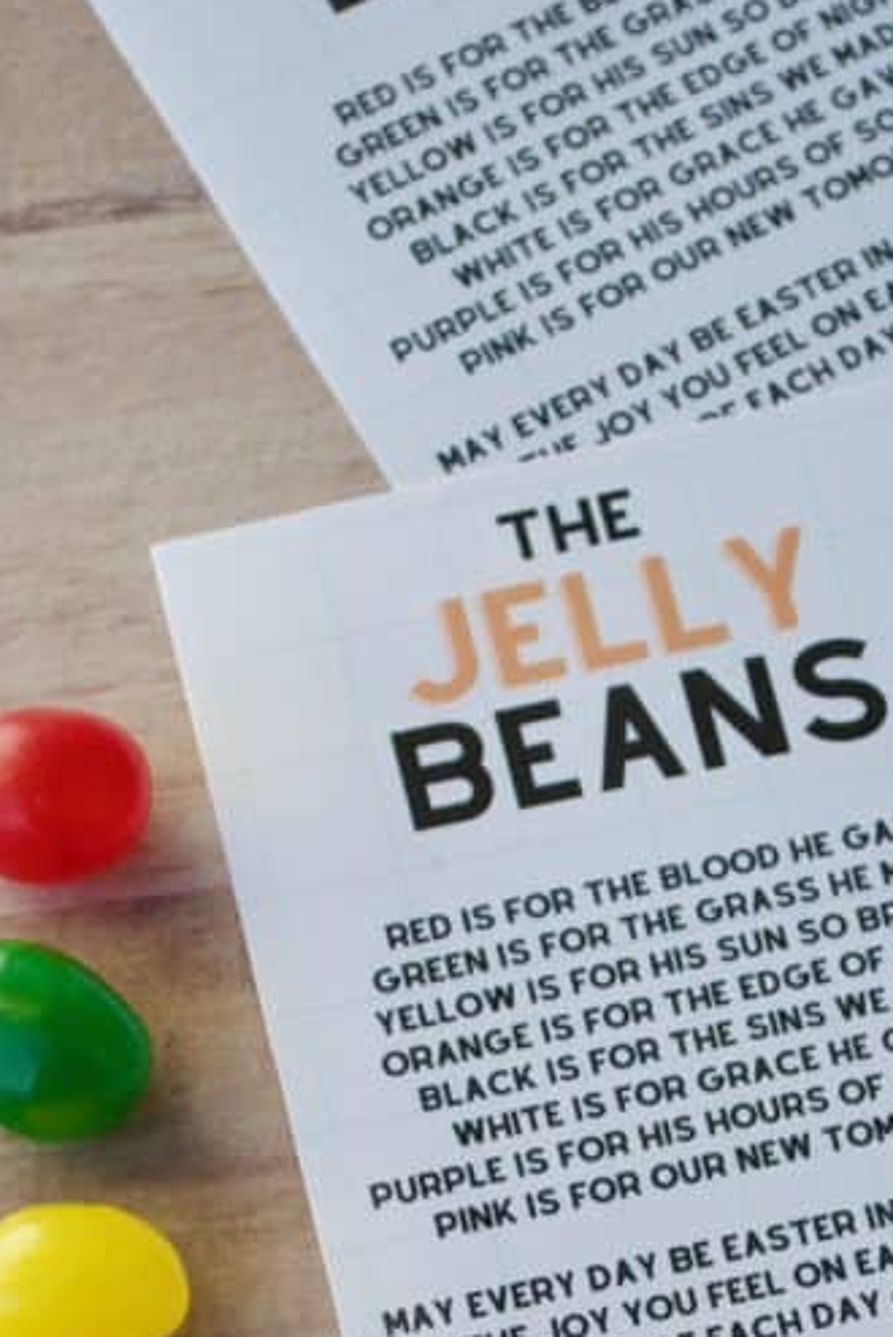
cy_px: 1286
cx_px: 729
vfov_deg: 11.9
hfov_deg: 8.0
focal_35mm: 171
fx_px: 6355
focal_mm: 55
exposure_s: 1/160
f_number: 6.3
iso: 100
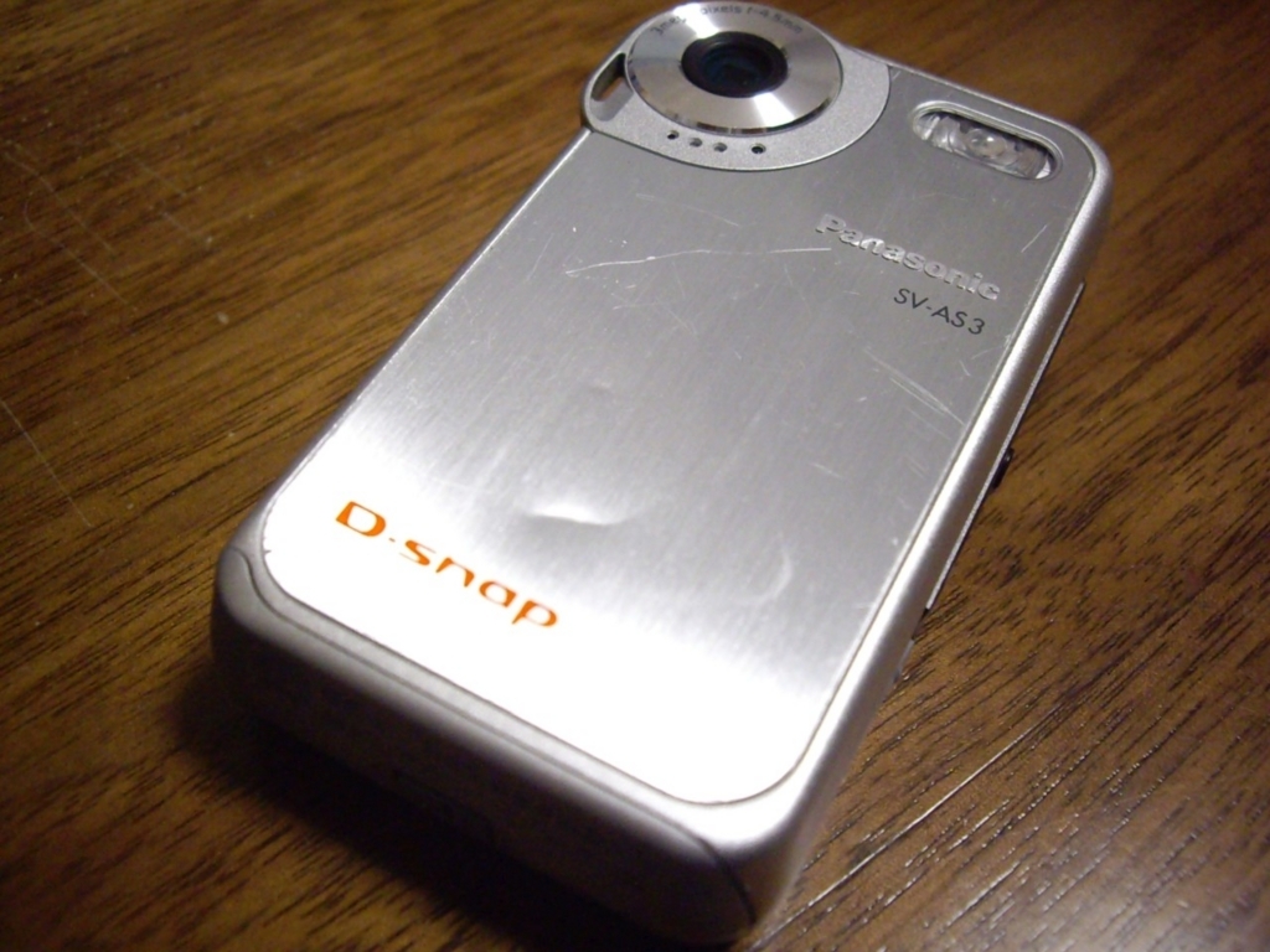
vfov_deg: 37.7
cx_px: 635
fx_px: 1394
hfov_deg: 49.0
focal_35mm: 38
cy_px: 476
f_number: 2.8
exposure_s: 1/80
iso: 800
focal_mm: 7.9
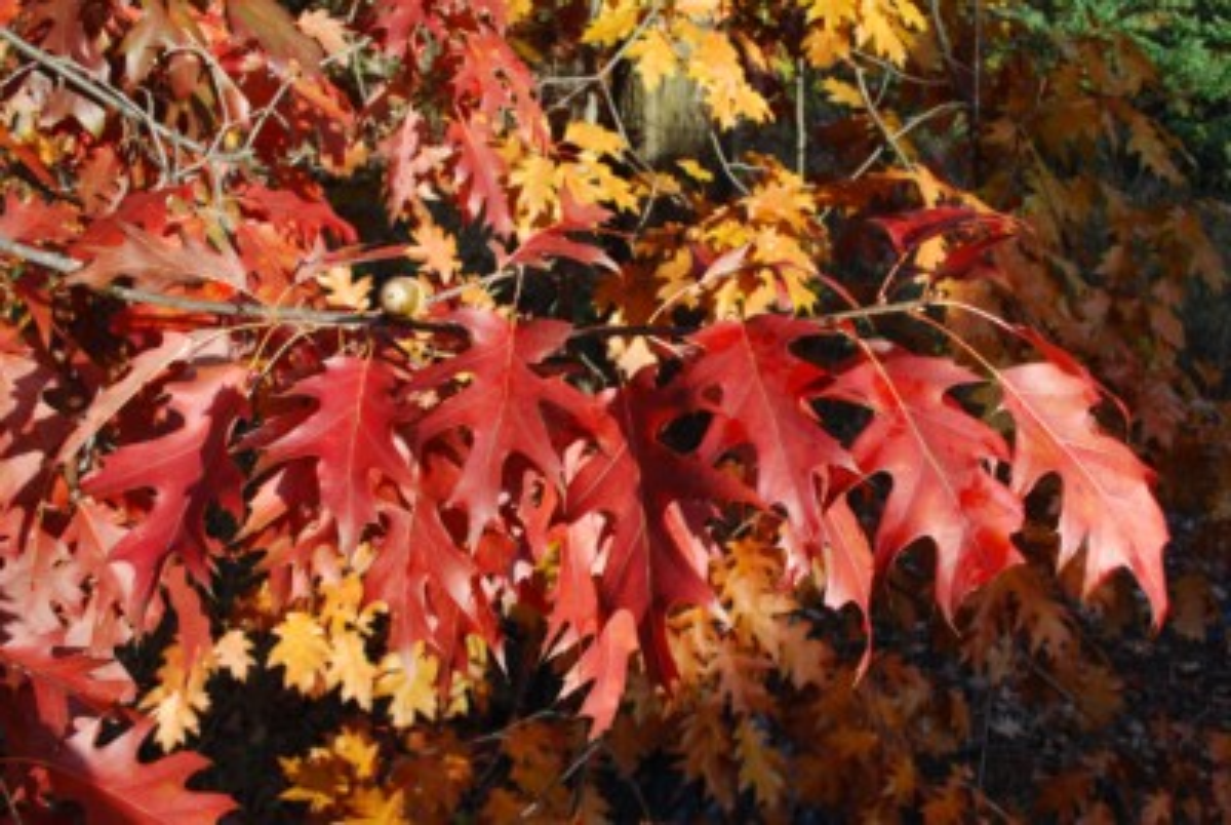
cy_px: 412
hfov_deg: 57.2
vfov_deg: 40.1
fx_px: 1130
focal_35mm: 33
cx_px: 616
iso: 140
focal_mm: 22
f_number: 8
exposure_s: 1/60
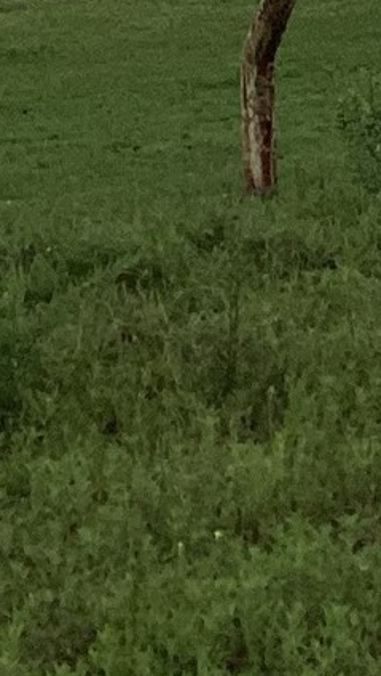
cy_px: -464
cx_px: 553
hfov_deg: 7.3
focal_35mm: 163
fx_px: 2923
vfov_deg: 12.3
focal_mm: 3.3
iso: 25
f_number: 2.4
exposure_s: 1/3021
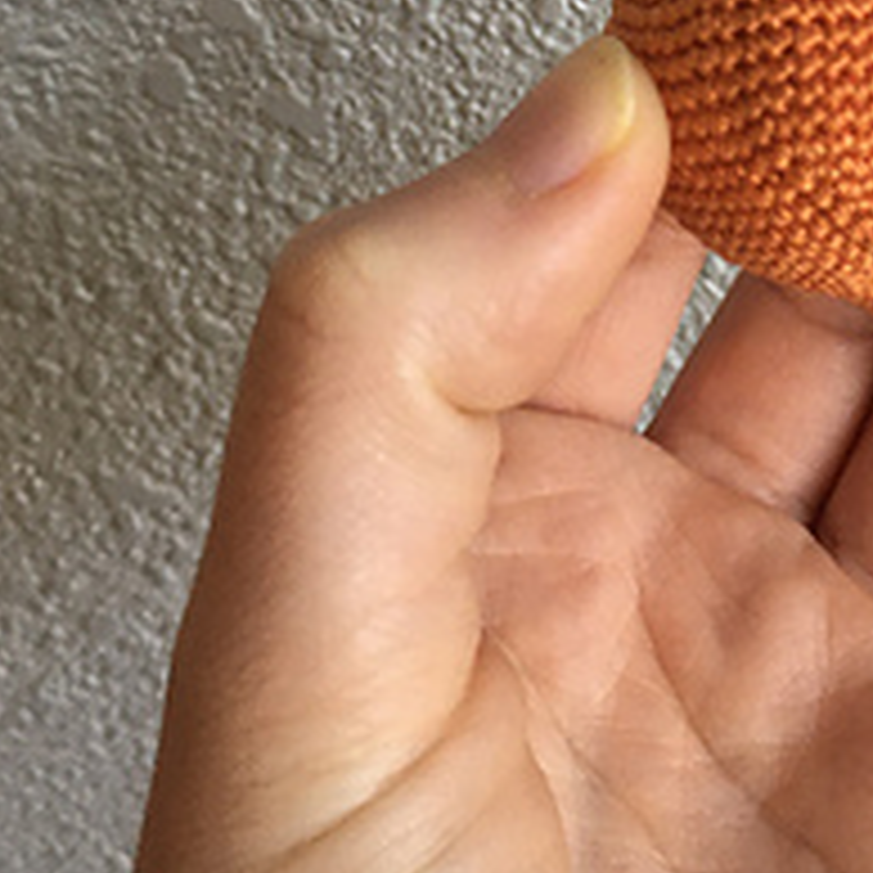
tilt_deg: -28.2
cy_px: -45
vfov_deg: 24.6
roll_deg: +8.9
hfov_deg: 25.4
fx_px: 1883
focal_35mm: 66
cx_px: 754
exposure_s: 1/30
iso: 40
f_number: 2.2
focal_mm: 4.15
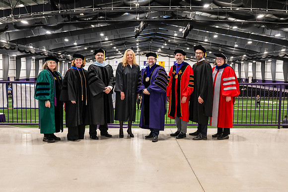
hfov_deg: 51.8
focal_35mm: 37
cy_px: 91
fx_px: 296
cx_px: 147
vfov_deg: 35.9
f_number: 4
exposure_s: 1/200
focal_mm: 35
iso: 3200
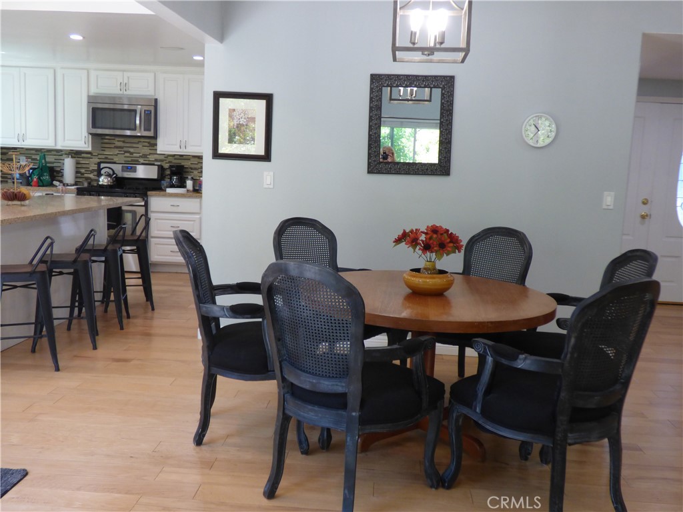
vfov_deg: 41.8
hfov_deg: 54.0
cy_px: 256
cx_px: 342
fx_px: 671
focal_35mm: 34
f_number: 3.4
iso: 250
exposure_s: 1/60
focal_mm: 5.97
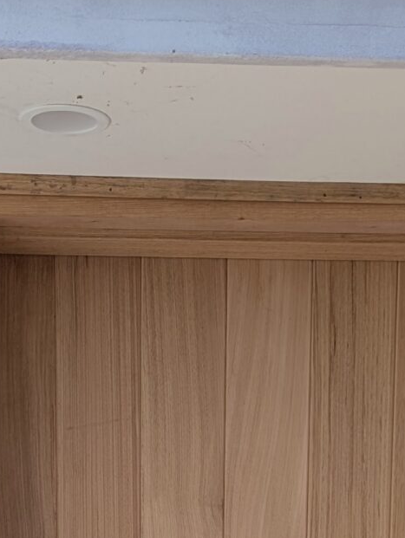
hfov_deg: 15.0
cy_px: 1008
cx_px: 158
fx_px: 1542
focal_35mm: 99
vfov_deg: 16.2
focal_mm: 6.9
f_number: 1.68
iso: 21
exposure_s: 1/1066
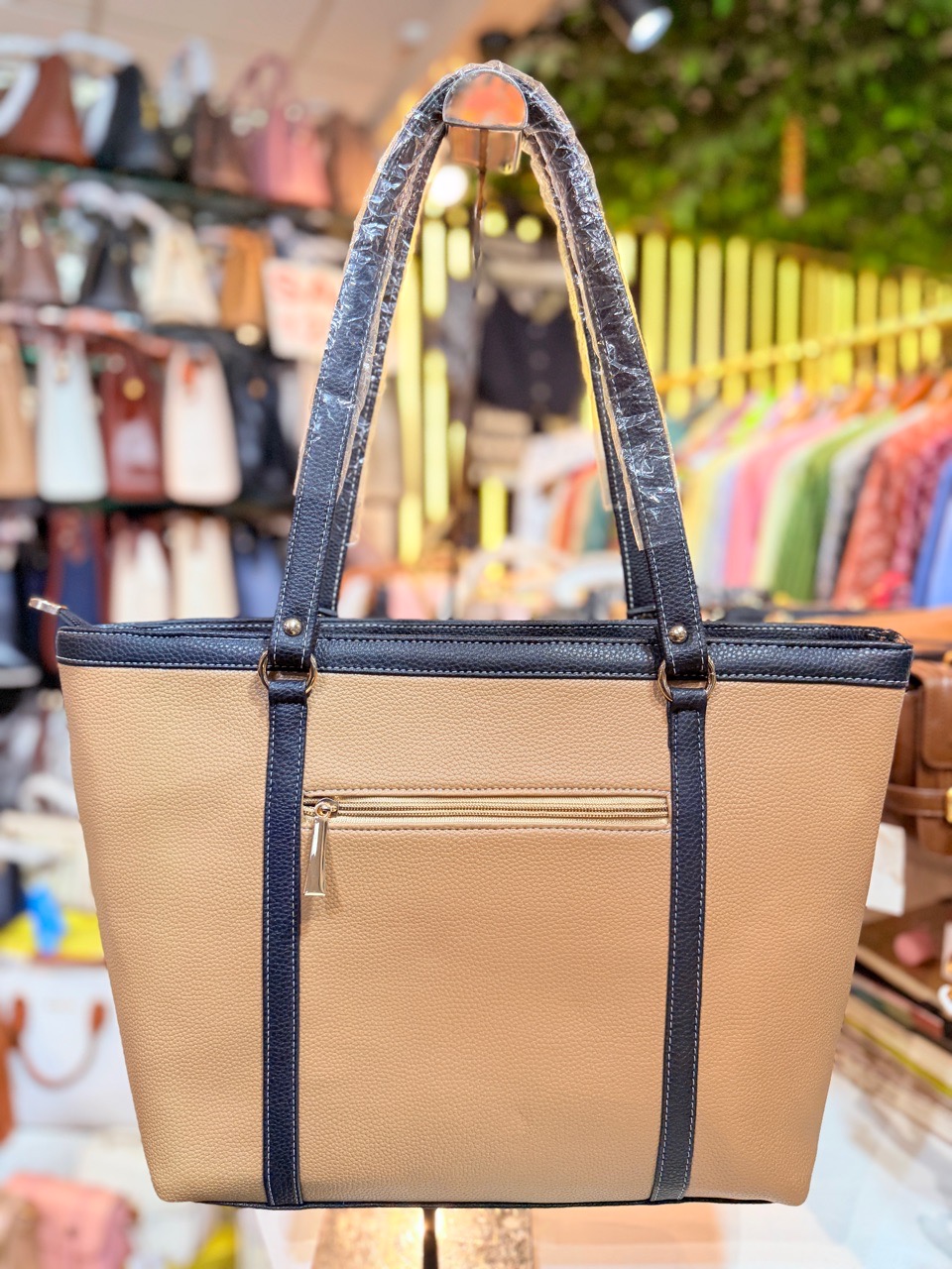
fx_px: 880
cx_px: 476
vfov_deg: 71.6
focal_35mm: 24
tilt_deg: -6.2
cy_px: 634
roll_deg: -0.7
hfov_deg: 56.8
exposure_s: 1/100
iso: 64
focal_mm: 6.76
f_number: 1.78
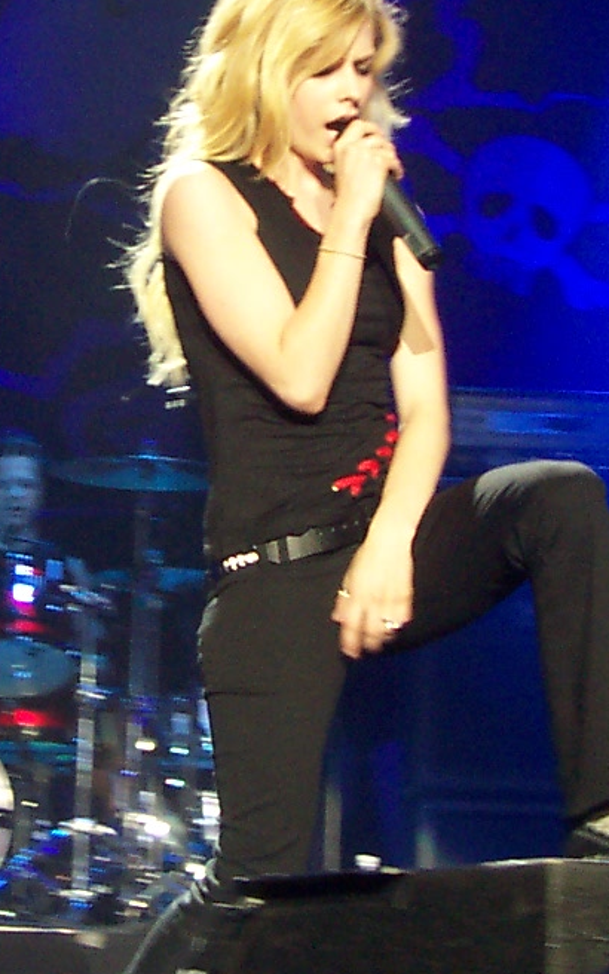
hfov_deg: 10.6
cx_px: 209
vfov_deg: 16.9
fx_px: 3266
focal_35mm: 123
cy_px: 327
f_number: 3
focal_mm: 7
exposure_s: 1/45
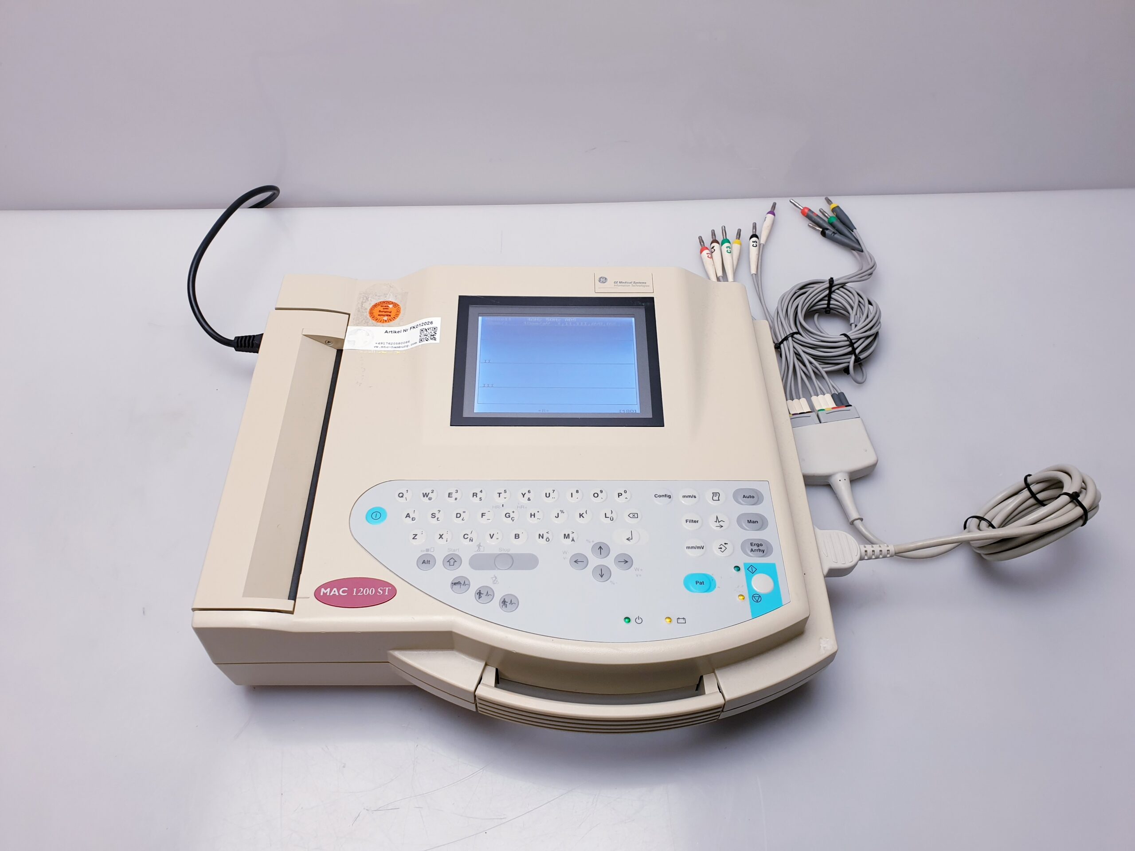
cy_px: 426
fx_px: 852
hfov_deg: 67.3
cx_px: 568
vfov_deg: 53.1
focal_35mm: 26
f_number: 2.4
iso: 80
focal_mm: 4.3
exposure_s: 1/100
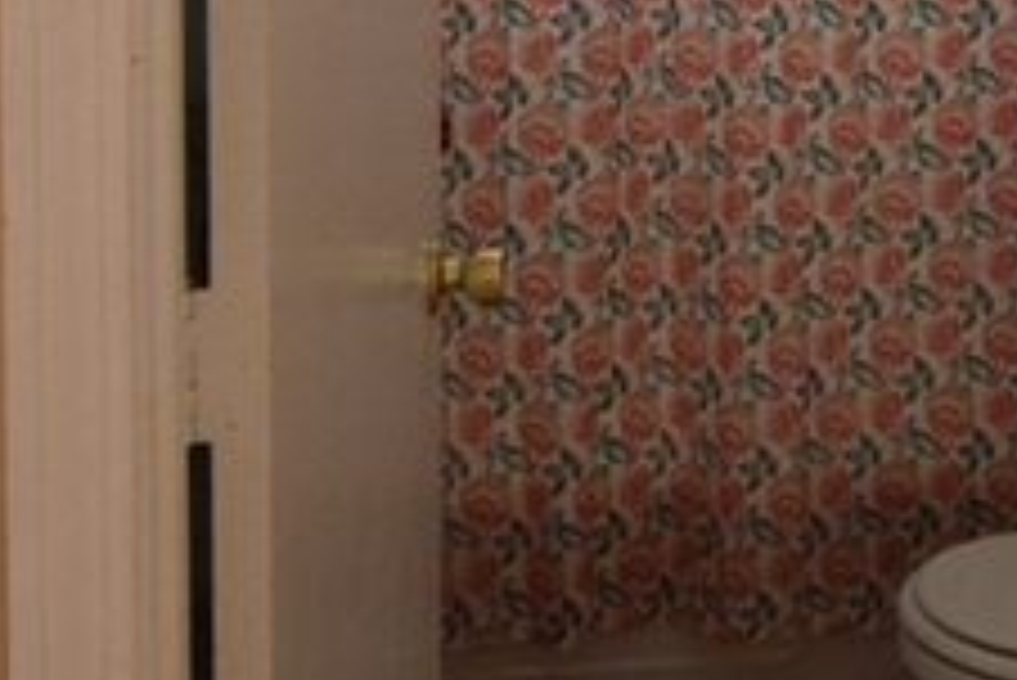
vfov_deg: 18.5
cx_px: 706
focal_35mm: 68
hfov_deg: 29.4
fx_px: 1922
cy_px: -230
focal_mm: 10
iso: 2500
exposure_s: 1/60
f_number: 3.5
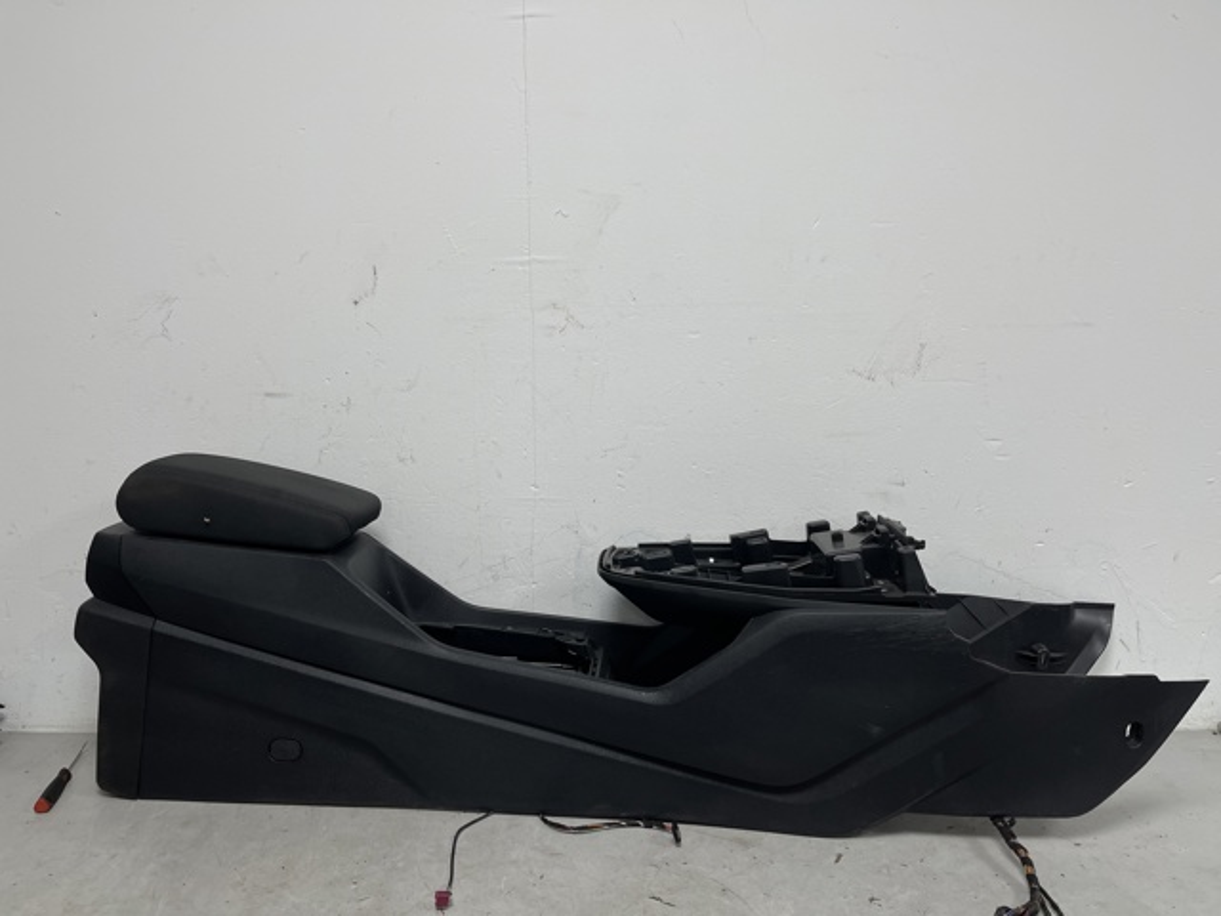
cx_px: 610
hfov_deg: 69.4
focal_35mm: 25
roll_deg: -0.2
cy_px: 458
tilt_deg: -8.7
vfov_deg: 54.9
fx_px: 882
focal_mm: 5.1
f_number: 1.6
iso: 80
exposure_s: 1/100
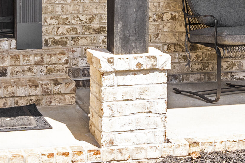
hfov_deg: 16.0
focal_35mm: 127
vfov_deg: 10.4
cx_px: 194
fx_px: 864
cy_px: -90
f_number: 8
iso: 500
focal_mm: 34
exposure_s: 1/400
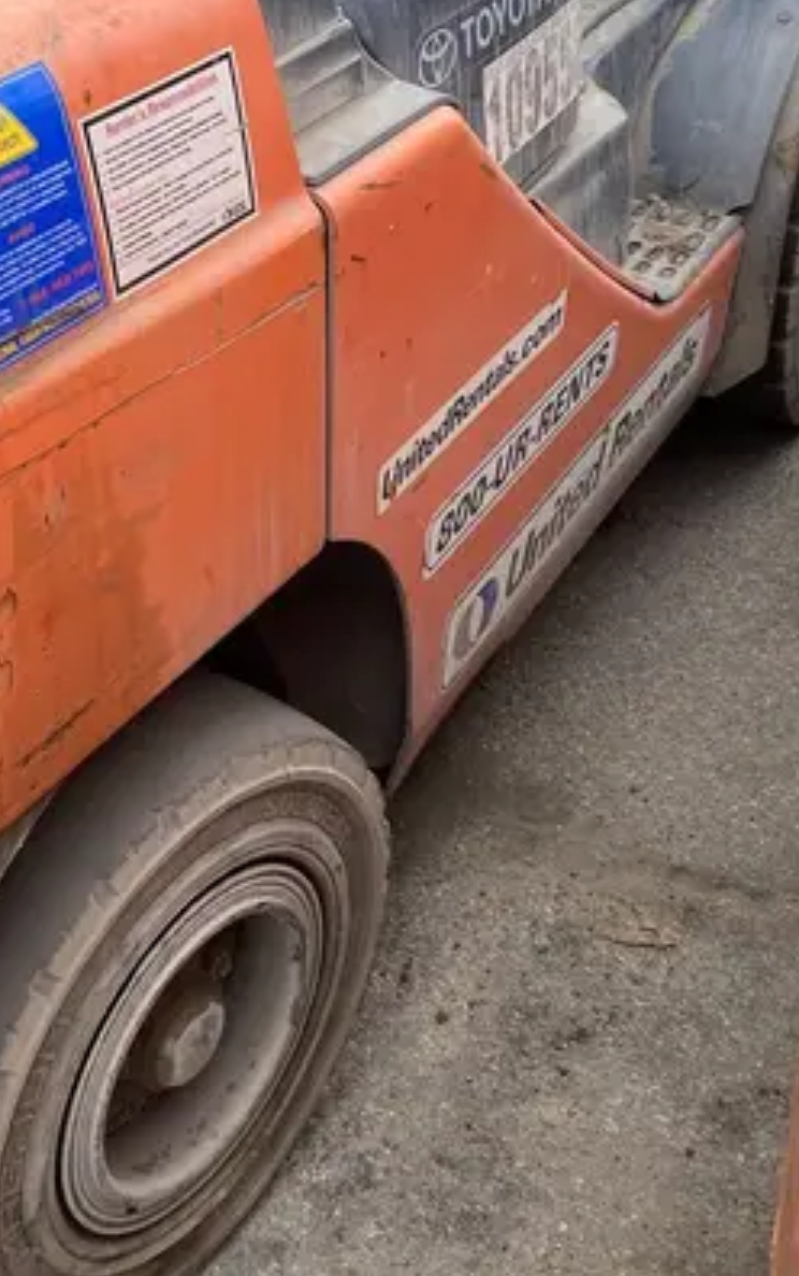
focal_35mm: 51
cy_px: 346
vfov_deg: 38.7
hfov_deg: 25.3
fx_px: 1774
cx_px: 309
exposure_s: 1/219
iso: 32
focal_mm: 4.25
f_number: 1.8
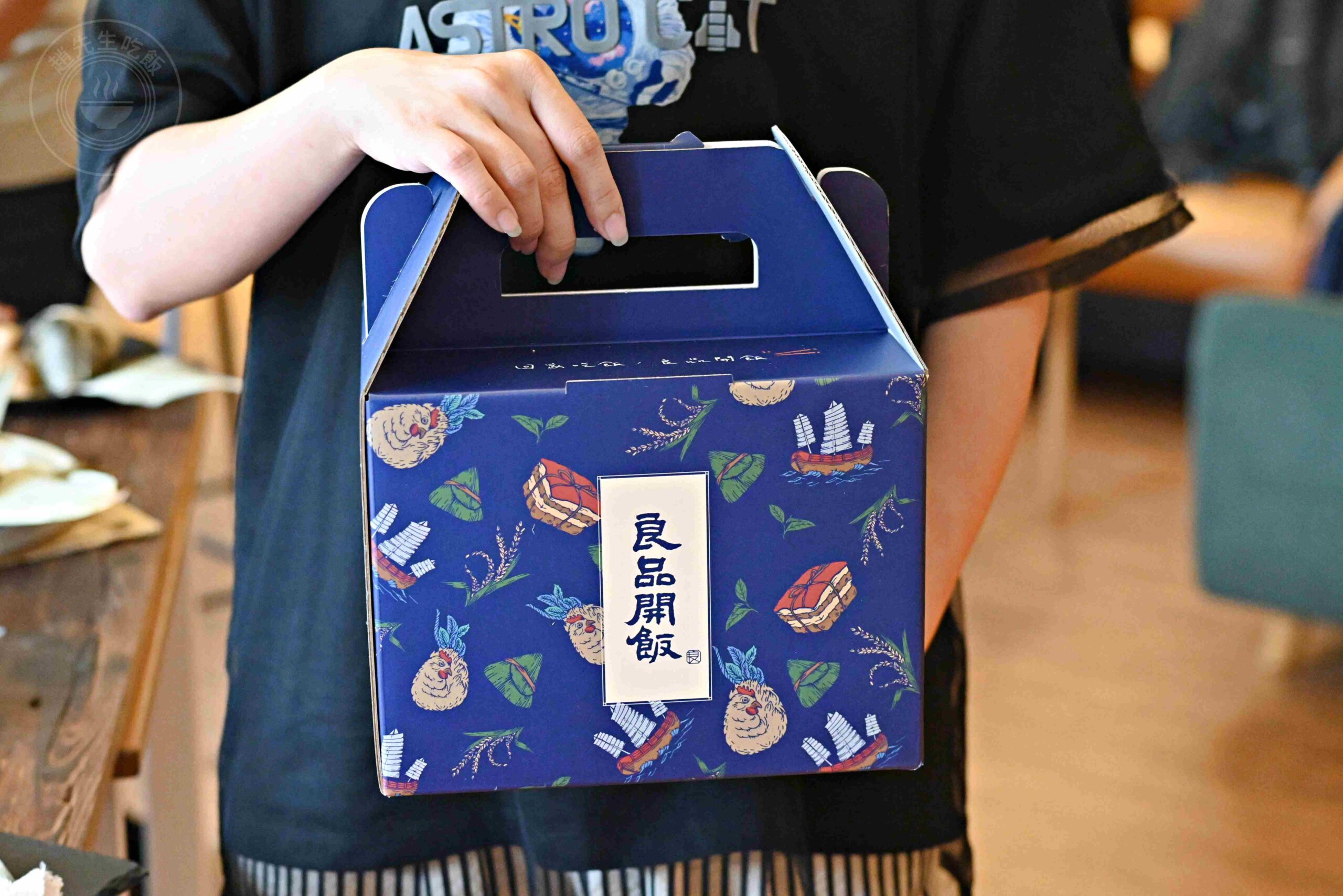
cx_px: 672
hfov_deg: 27.0
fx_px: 2798
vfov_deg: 18.2
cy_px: 448
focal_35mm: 75
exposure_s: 1/320
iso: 5600
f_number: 3.2
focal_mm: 50
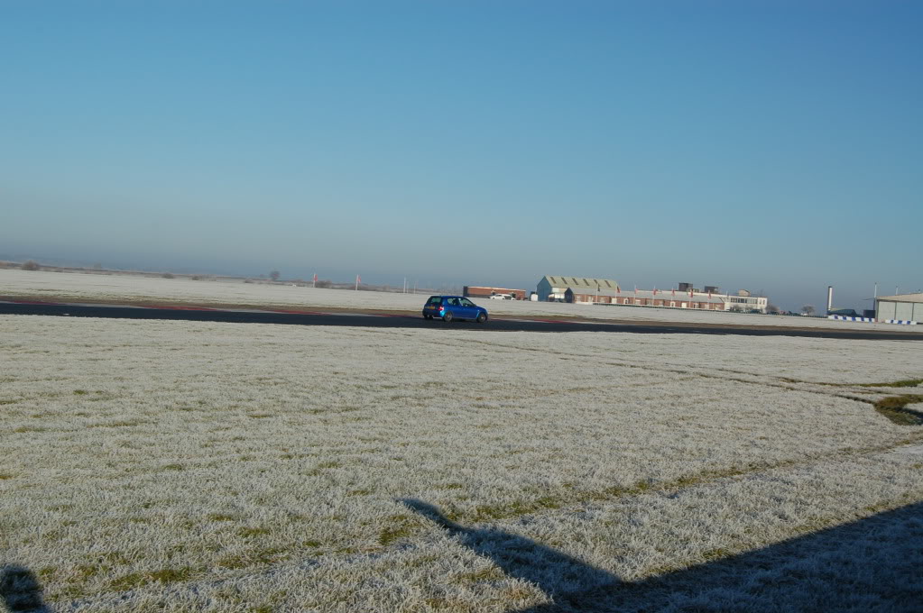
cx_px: 462
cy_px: 306
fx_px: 1153
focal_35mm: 45
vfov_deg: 29.8
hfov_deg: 43.6
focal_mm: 30
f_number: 10
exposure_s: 1/400
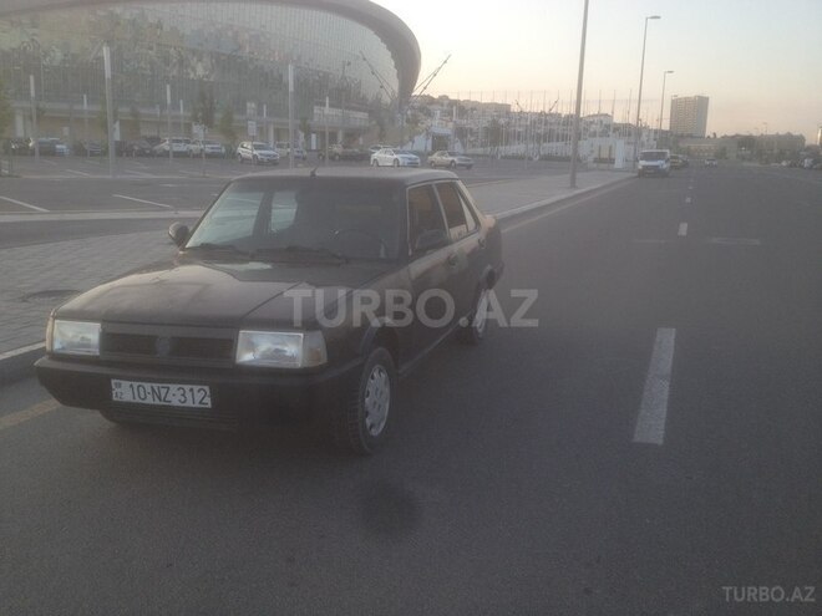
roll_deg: -1.3
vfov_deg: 40.7
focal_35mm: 35
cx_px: 411
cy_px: 308
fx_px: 831
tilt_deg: -14.9
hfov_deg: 52.6
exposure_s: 1/150
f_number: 2.4
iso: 50
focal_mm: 4.28
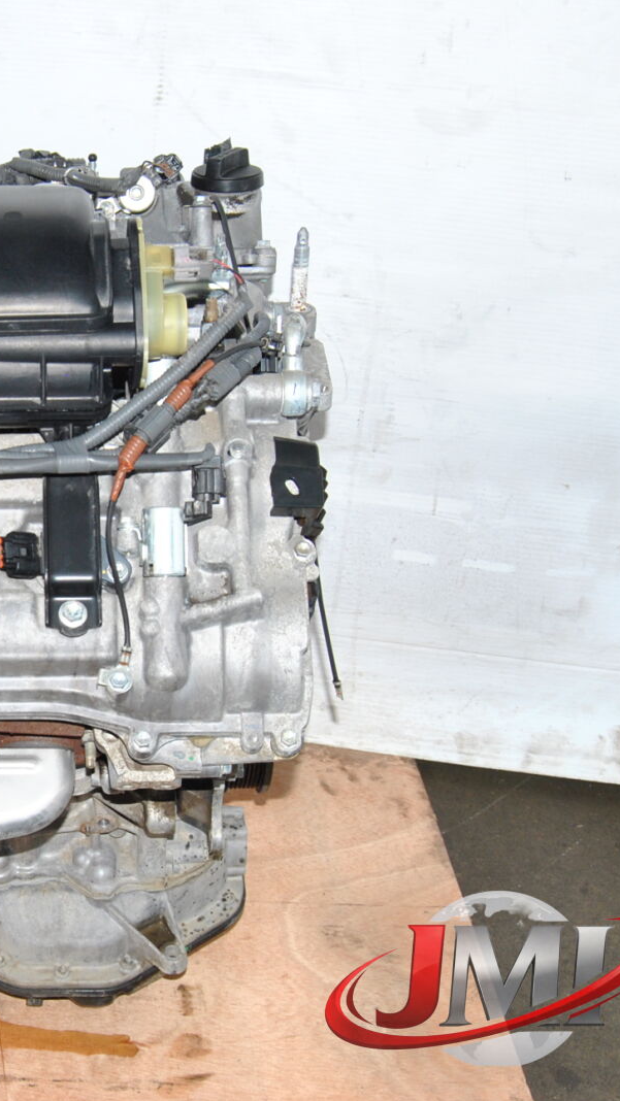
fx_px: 1928
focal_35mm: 66
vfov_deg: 31.9
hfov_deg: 17.5
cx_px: -112
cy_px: 551
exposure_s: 1/200
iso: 400
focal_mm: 28
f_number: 8
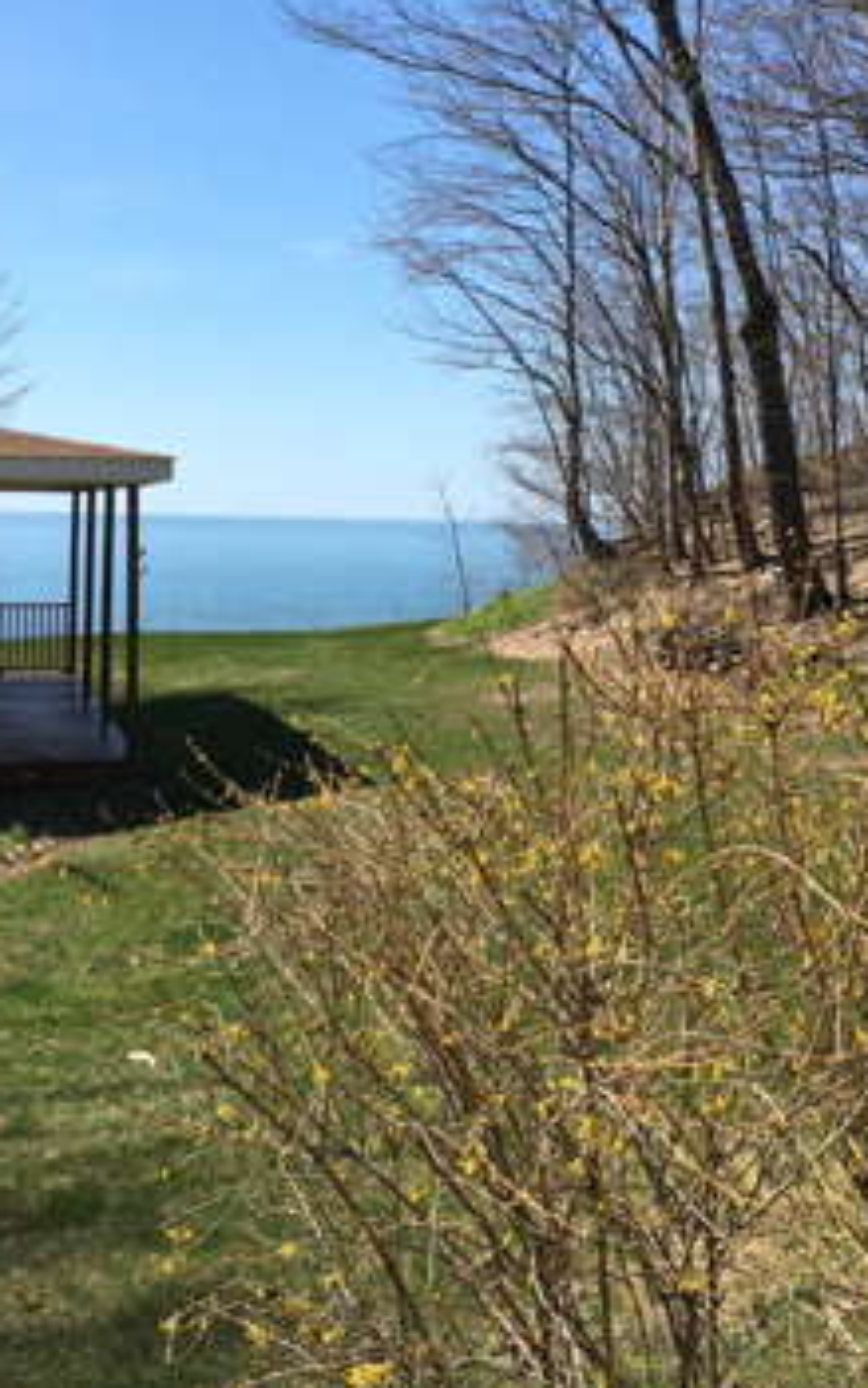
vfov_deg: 43.9
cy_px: 492
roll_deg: -0.4
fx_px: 1702
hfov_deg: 28.5
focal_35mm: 45
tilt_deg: +2.7
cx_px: 345
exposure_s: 1/1637
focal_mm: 4.15
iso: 25
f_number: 2.2
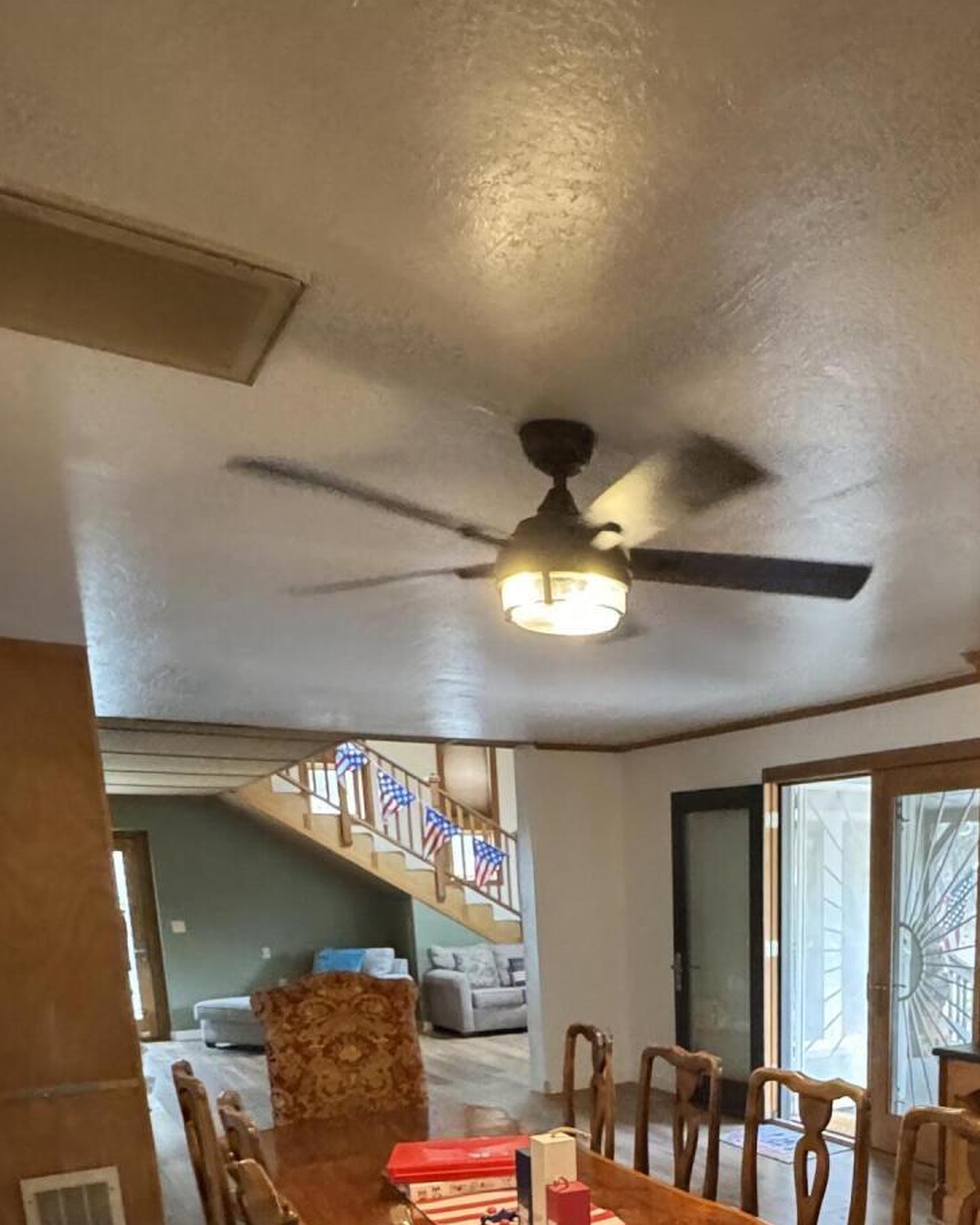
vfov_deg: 51.6
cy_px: 1109
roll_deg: +1.6
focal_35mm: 30
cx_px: 762
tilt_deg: -13.4
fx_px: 1087
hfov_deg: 46.4
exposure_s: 1/60
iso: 1250
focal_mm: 2.22
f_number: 2.2
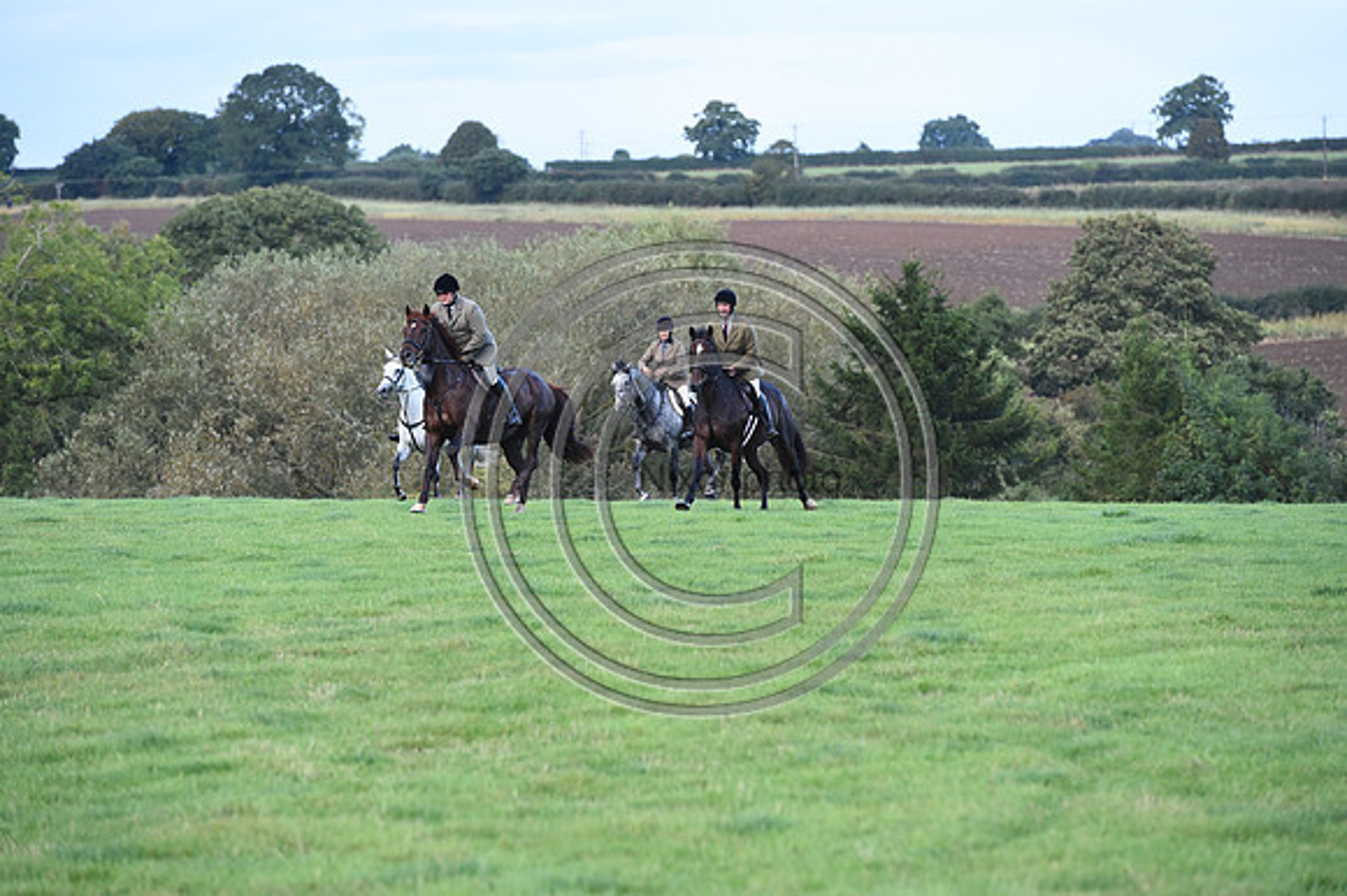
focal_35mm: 200
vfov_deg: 6.9
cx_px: 674
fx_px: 7479
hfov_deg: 10.3
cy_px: 448
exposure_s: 1/1000
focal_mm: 200
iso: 2200
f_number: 5.6
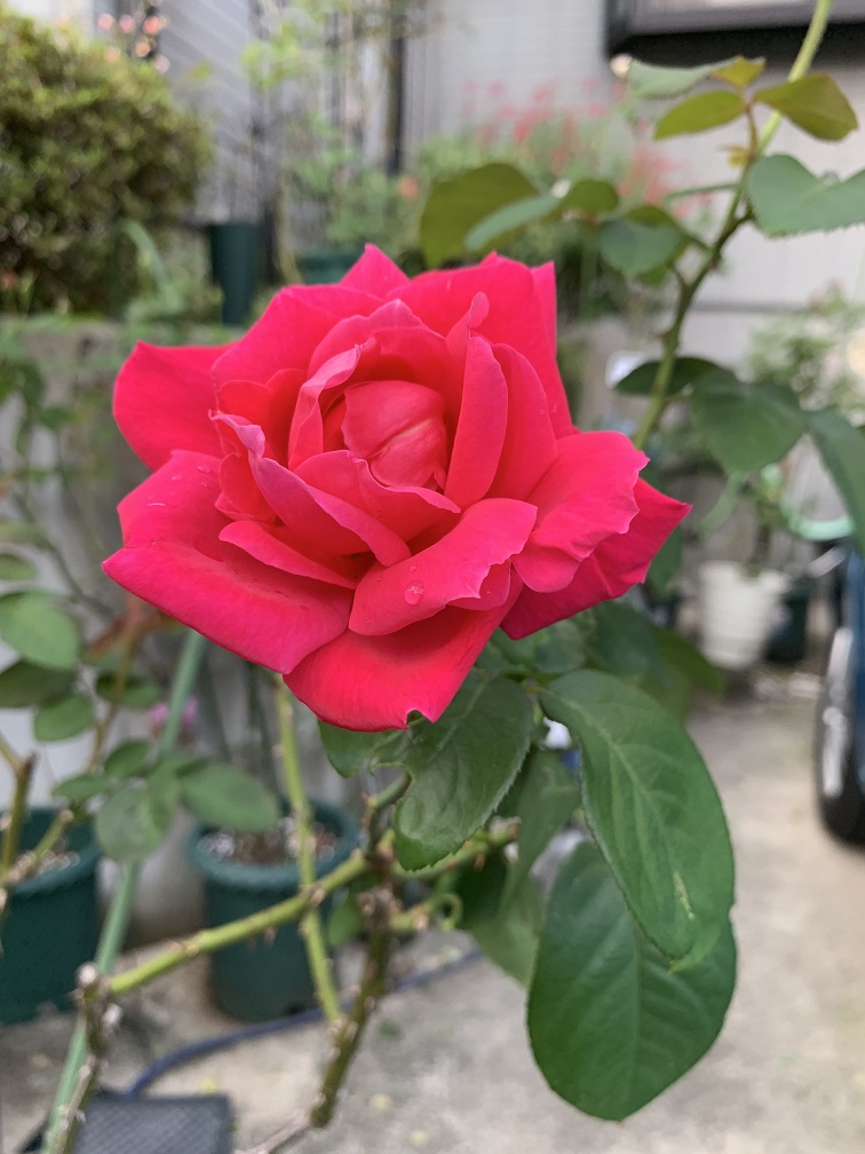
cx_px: 432
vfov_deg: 67.3
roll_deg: -1.5
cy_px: 577
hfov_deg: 53.1
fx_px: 866
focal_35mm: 26
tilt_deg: -11.2
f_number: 1.8
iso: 100
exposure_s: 1/72
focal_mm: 4.25
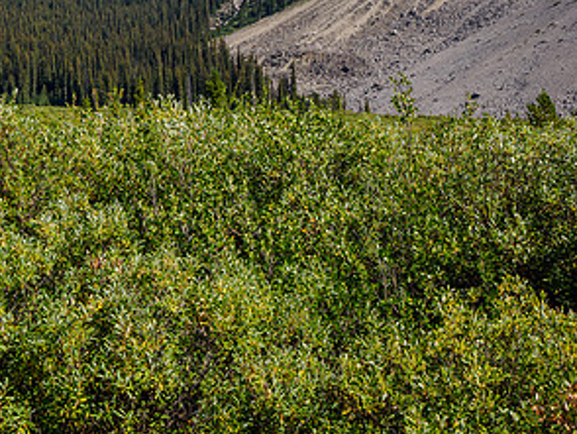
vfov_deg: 20.4
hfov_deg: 26.2
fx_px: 1184
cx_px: 27
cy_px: 48
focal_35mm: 71
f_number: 8
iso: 200
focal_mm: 18
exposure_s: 1/320
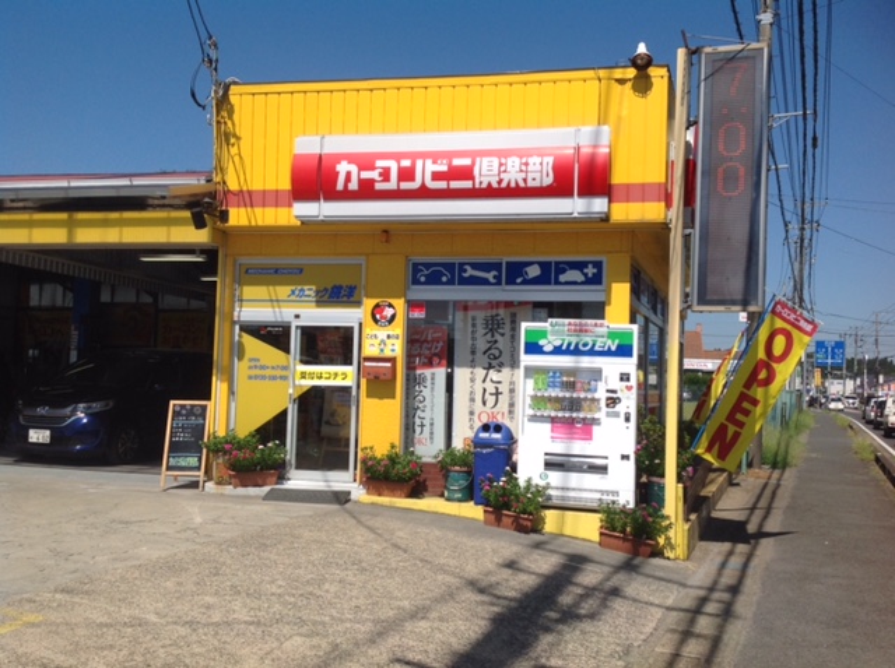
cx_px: 448
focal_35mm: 35
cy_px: 334
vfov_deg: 40.6
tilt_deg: +3.9
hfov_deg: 52.7
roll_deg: -2.3
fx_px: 904
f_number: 2.4
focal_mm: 4.28
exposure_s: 1/2747
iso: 50
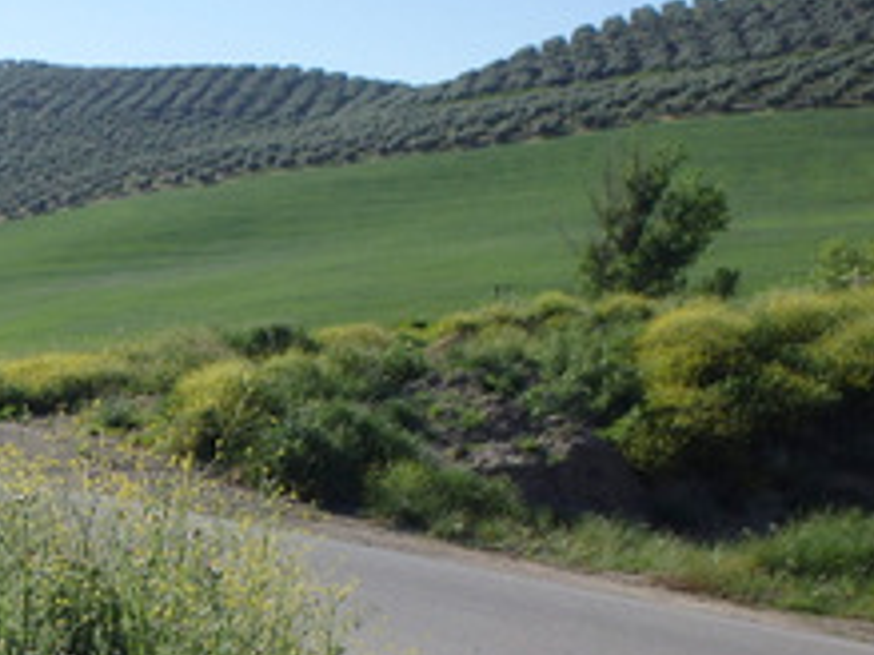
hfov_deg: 28.1
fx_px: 1615
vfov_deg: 22.5
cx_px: -40
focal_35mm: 64
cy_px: 565
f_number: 11
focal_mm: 5
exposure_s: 1/125
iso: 125
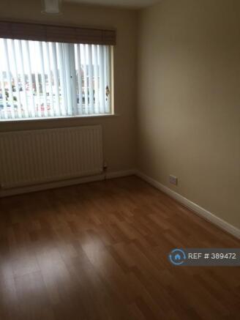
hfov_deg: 48.2
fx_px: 268
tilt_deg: -16.4
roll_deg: -0.5
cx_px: 120
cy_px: 160
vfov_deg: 61.6
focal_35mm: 29
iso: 40
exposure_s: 1/17
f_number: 2.2
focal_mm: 4.15
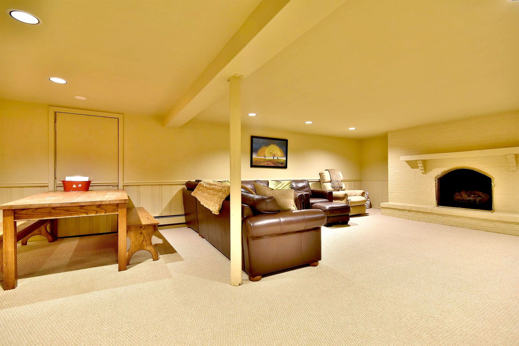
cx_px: 260
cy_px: 173
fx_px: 249
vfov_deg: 69.7
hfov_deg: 92.4
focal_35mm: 17
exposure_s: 1.3
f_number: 8
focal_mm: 11.5
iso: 200
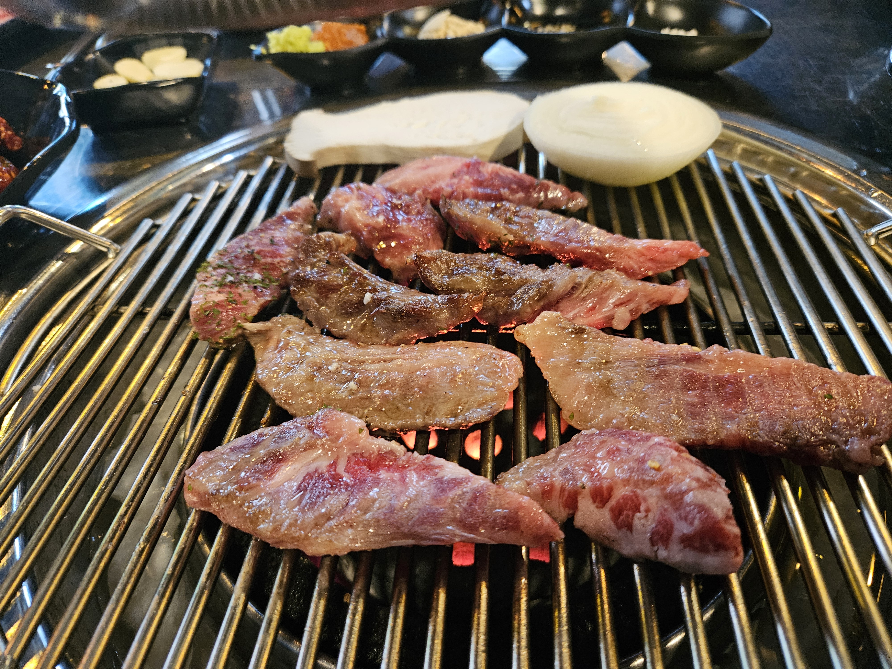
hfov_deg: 73.9
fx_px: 593
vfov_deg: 58.9
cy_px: 334
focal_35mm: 23
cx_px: 446
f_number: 1.8
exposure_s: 1/40
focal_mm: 5.4
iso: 640
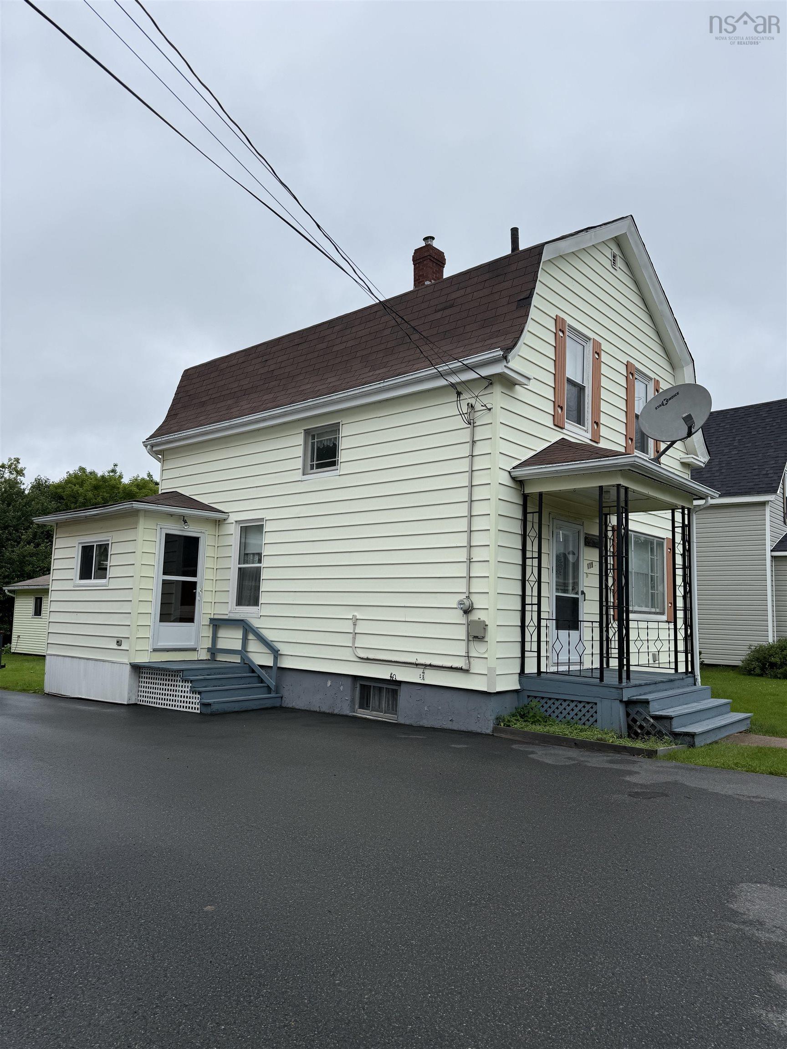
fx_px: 728
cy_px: 524
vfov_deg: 71.6
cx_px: 394
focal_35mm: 24
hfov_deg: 56.8
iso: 80
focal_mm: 6.76
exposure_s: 1/4405
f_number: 1.78
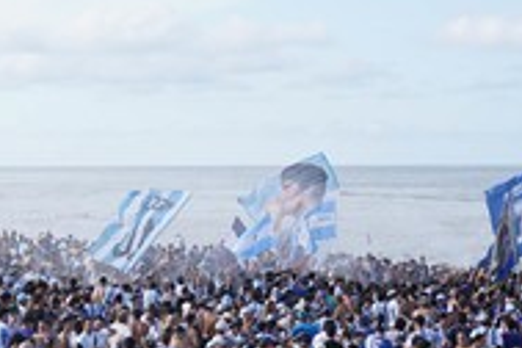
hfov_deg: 12.4
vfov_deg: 8.4
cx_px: 39
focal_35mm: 164
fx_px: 2378
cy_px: 235
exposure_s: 1/500
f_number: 5
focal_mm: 43
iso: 200
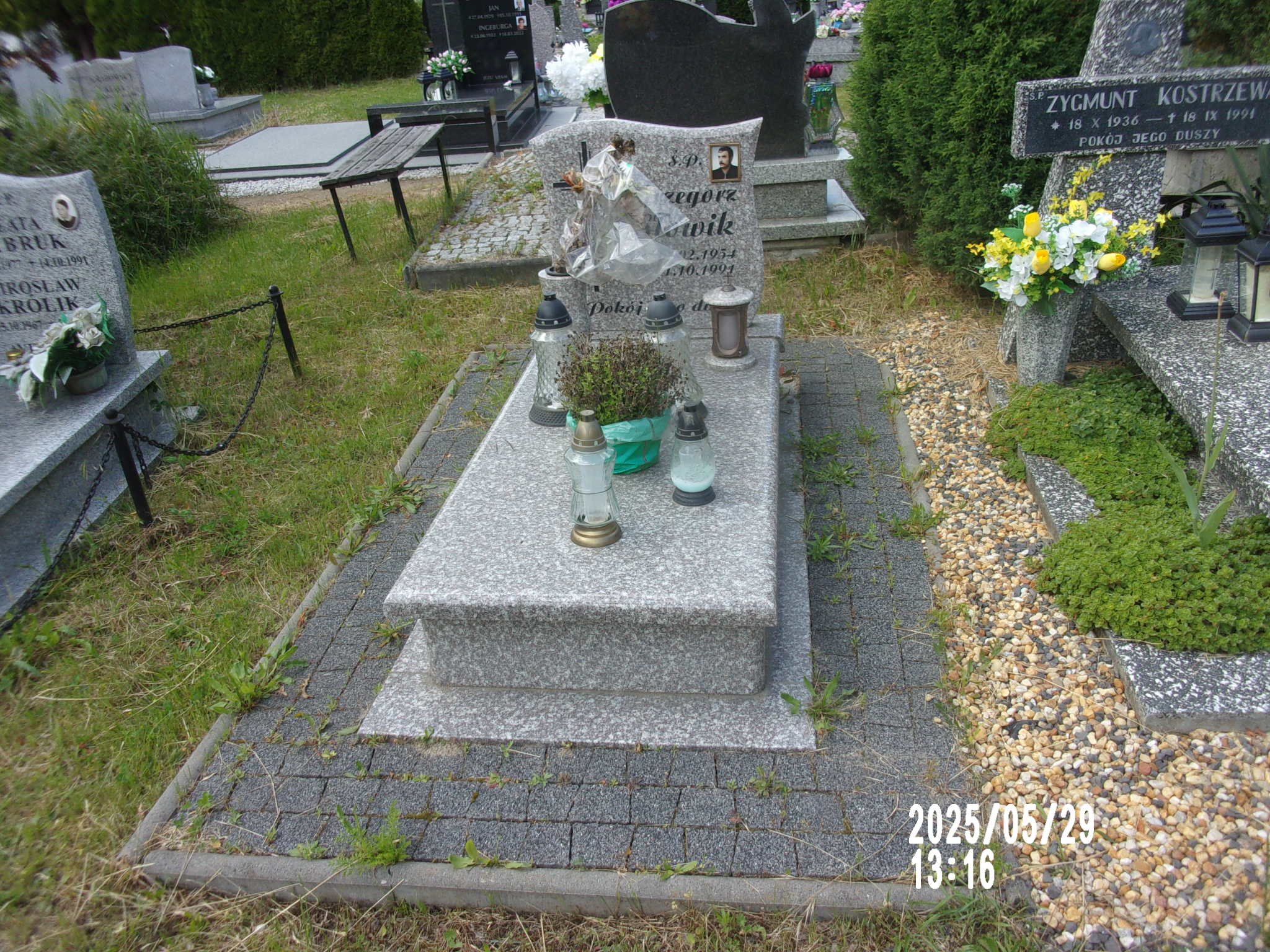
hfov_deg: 63.4
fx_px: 1027
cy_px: 476
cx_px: 635
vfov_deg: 49.7
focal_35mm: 28
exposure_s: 1/200
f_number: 3.9
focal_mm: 5.1
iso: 80
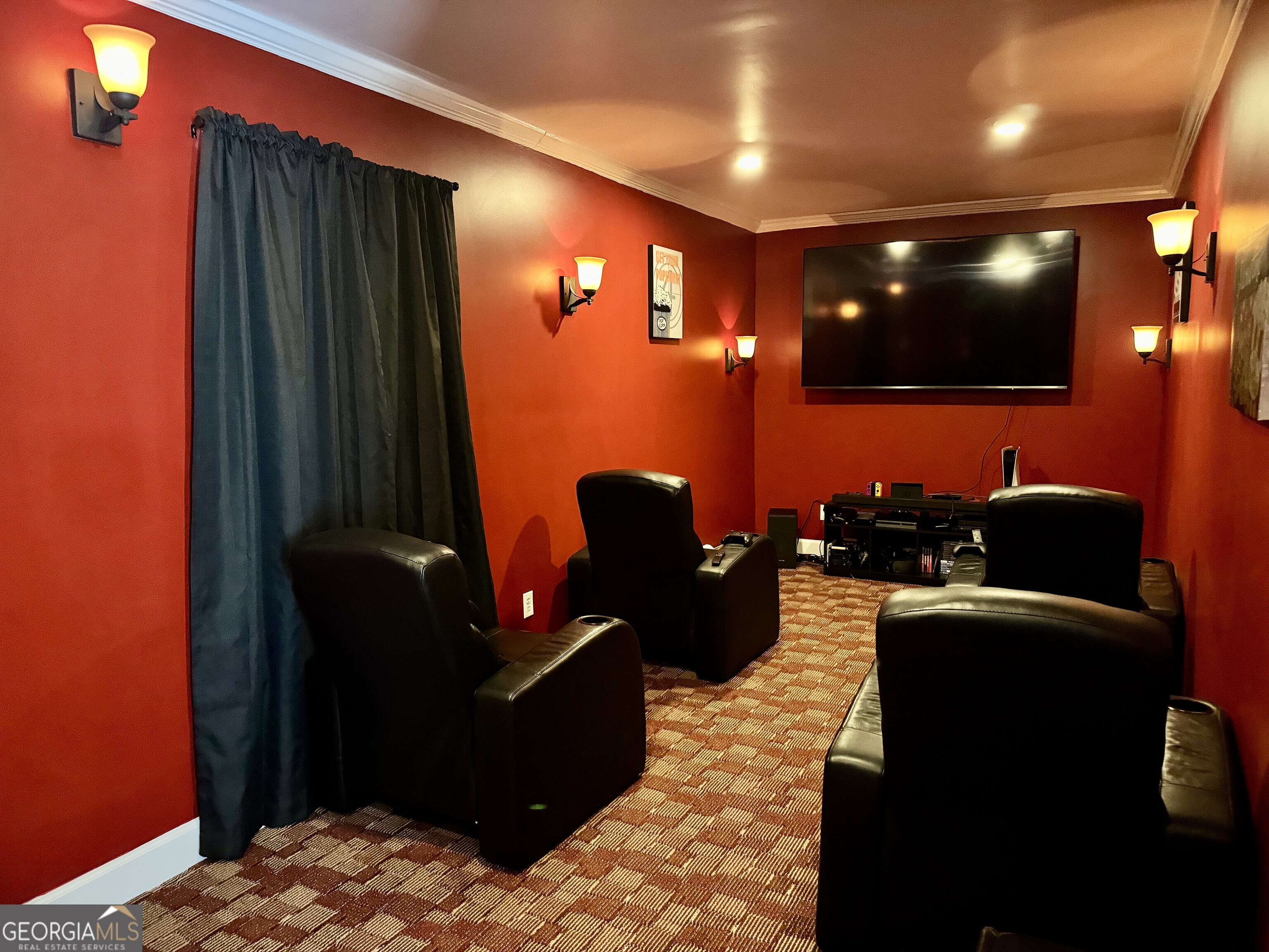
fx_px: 880
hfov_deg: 71.6
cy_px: 476
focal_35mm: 24
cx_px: 634
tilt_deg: -8.0
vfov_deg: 56.8
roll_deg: +0.2
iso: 1600
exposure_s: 1/24
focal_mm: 6.76
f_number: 1.78
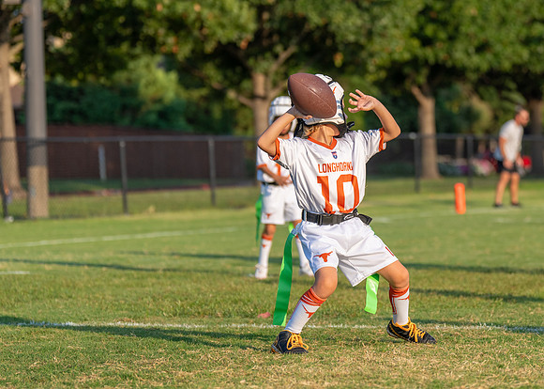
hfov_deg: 14.4
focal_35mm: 139
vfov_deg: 10.3
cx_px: 344
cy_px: 167
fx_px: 2152
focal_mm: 93
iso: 250
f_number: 2.8
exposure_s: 1/3200
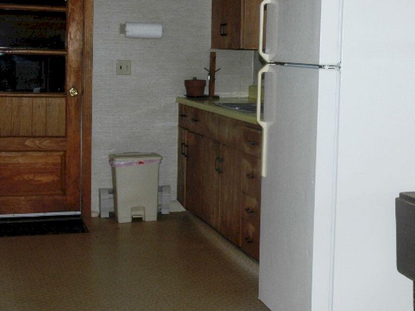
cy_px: 106
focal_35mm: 71
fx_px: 850
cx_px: 303
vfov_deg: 20.7
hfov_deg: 27.1
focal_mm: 25
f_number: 5.6
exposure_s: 1/60
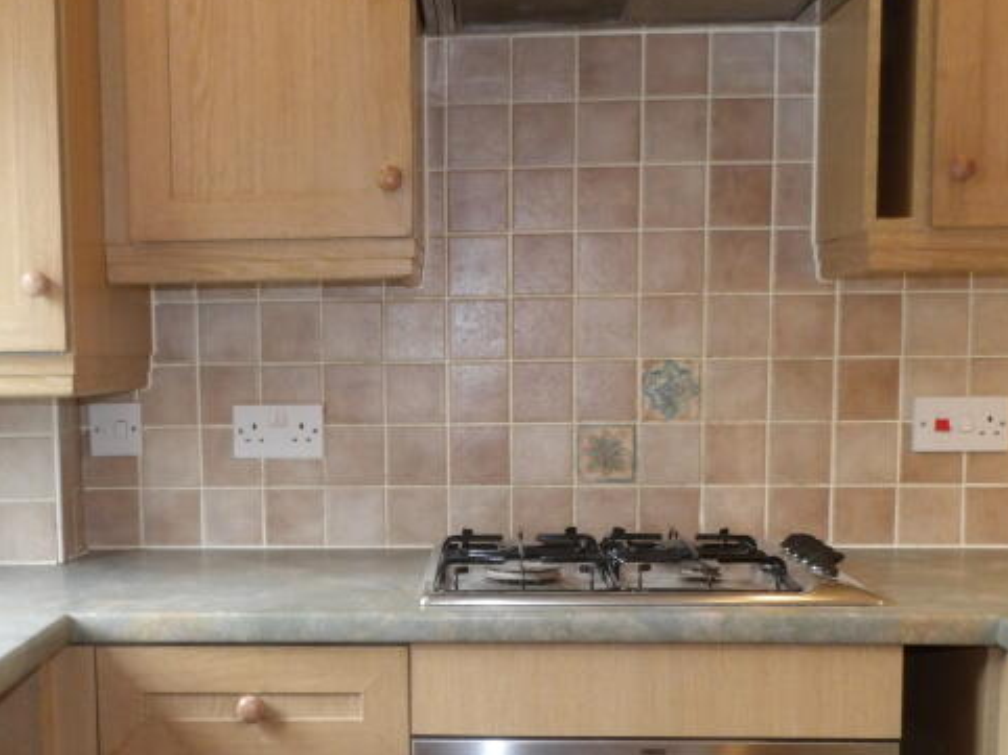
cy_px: 506
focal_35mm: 51
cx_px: 364
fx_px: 1484
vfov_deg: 28.3
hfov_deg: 37.2
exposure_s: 1/25
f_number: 4.1
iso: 200
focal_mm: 4.3
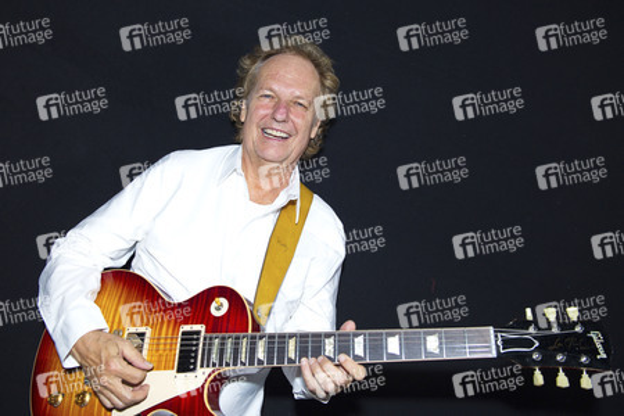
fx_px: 503
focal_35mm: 29
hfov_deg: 63.7
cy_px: 208
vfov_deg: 45.0
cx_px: 312
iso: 800
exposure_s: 1/125
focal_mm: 29
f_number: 4
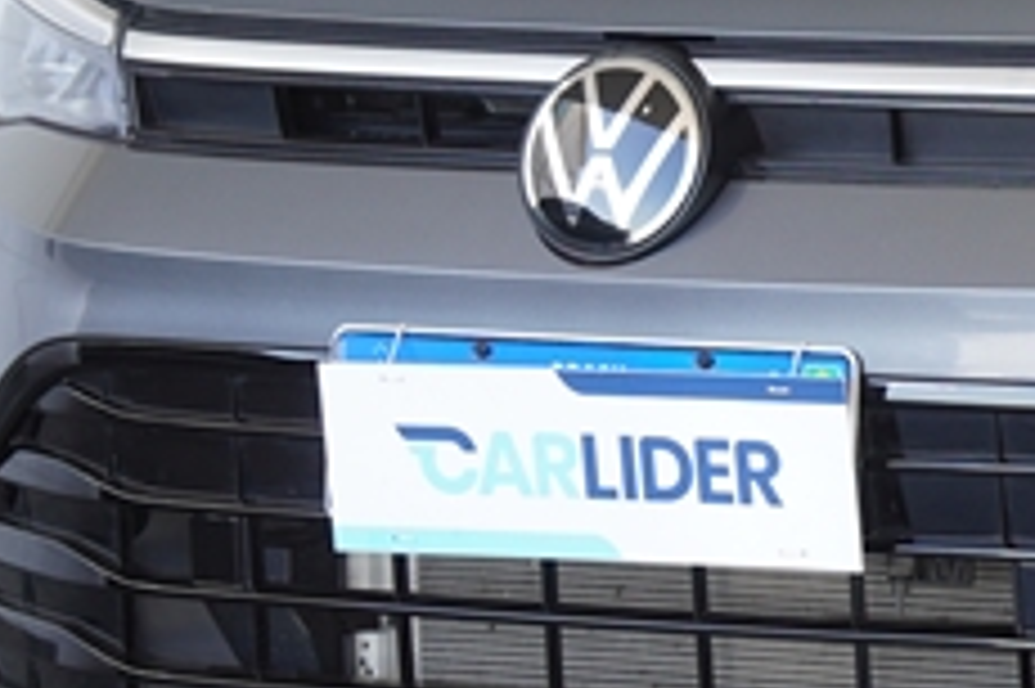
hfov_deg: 7.6
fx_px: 7671
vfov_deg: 5.1
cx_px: 1557
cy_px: 43
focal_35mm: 267
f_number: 4
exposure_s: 1/80
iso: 160
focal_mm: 40
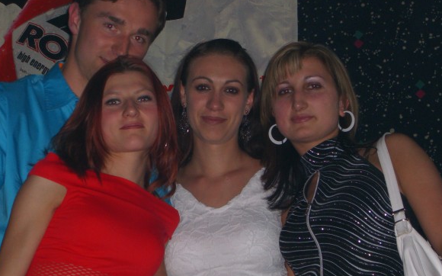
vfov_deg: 11.2
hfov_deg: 17.8
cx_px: 190
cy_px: 182
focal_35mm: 117
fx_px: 1409
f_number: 4.4
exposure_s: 1/60
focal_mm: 16.6
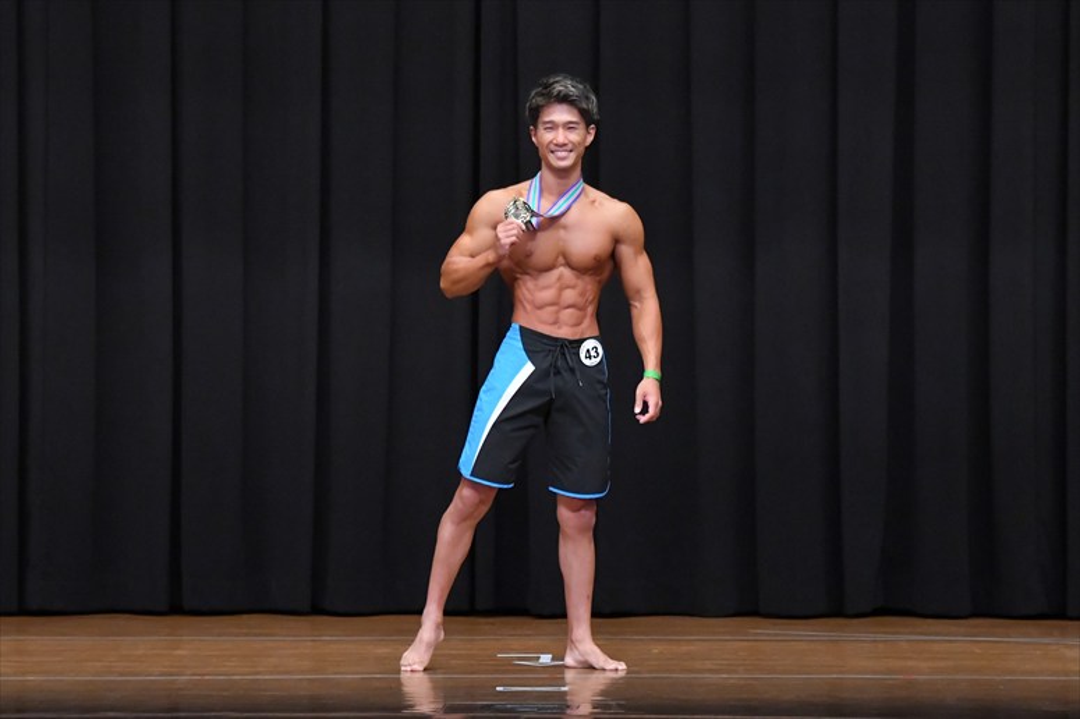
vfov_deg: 6.1
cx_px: 540
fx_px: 6747
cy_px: 360
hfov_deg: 9.2
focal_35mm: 225
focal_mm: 150
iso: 8000
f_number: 5.6
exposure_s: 1/400
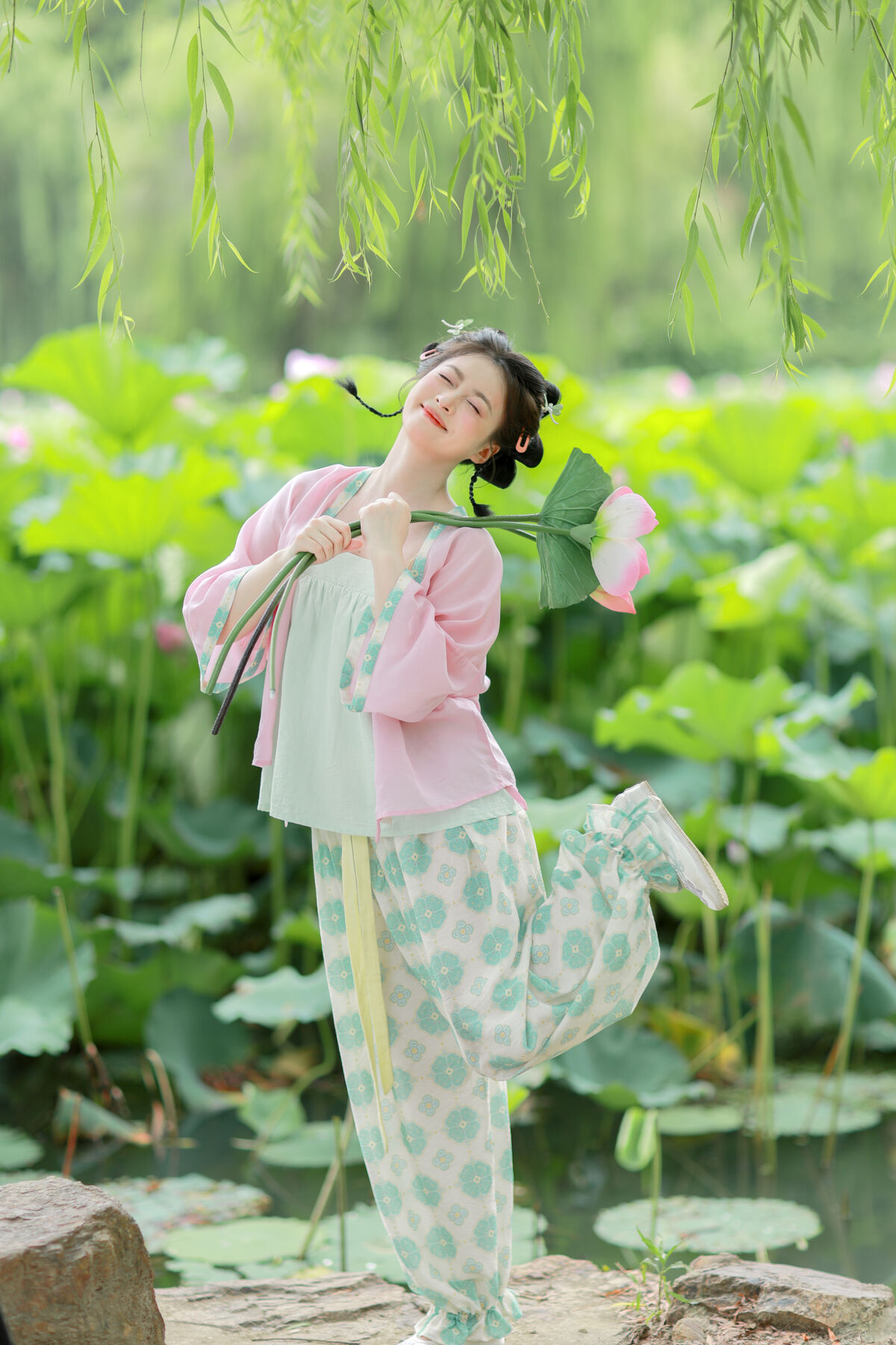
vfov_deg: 24.2
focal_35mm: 84
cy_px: 672
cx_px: 448
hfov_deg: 16.3
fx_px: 3136
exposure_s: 1/400
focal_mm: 85
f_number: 1.8
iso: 100
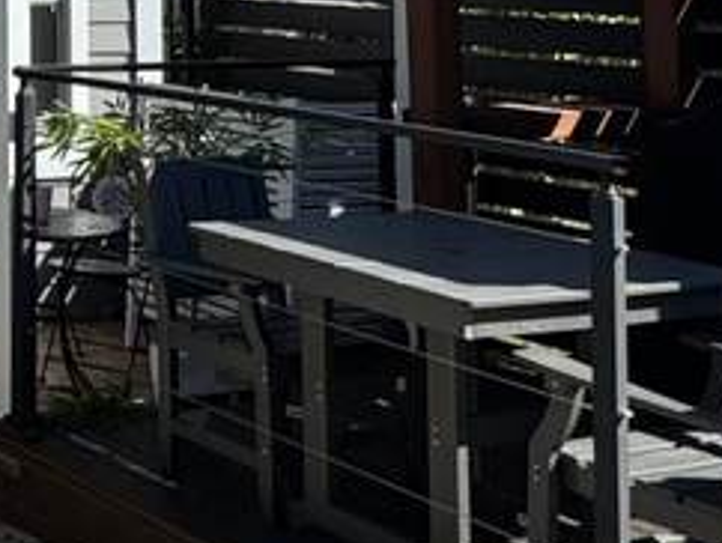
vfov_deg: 18.4
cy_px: -179
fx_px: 1545
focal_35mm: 74
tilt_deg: +5.2
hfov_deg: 22.2
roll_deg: -0.6
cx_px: -334
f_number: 2.2
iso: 50
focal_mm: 2.22
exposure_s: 1/2494
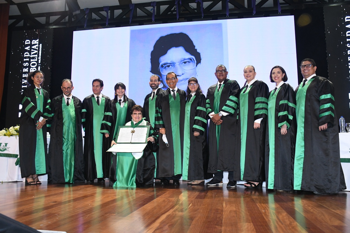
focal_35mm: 30
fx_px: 292
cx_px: 175
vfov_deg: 43.6
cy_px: 116
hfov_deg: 61.9
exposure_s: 1/125
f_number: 5
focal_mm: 20
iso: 1600
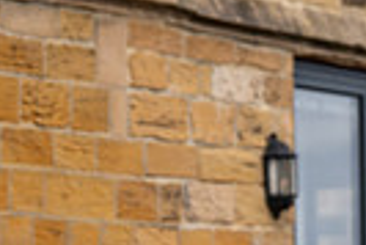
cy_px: 414
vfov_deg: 4.4
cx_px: 572
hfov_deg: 6.6
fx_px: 3145
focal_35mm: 309
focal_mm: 70
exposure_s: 1/640
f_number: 3.5
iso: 100
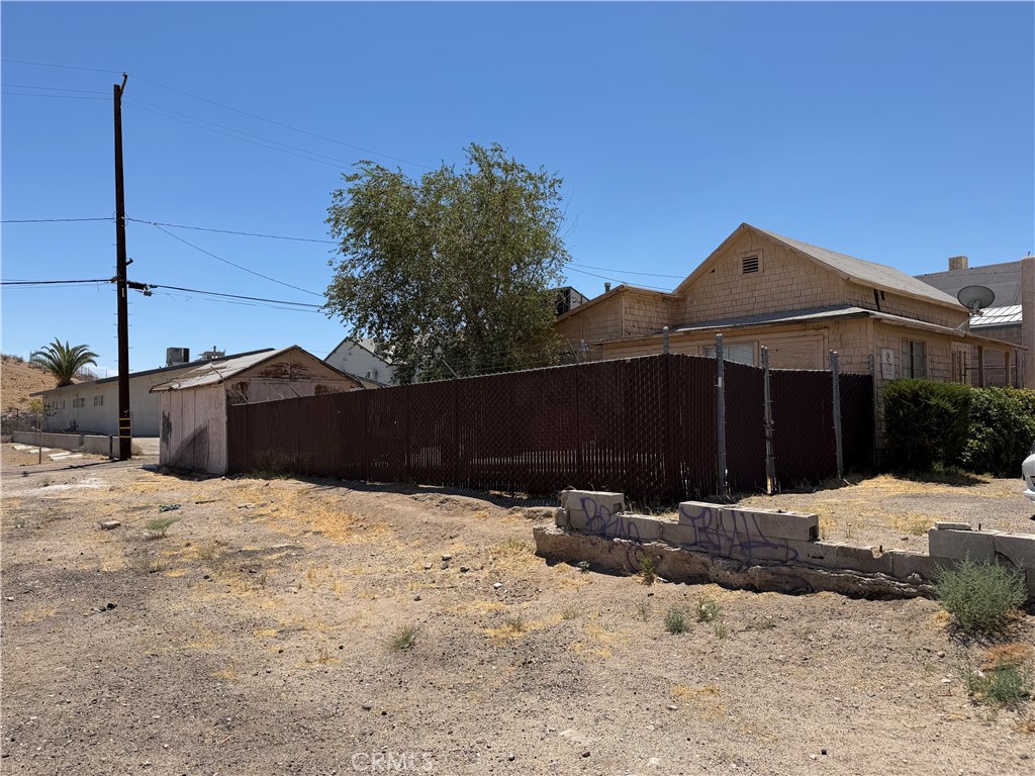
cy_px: 388
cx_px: 518
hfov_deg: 71.6
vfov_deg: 56.8
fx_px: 718
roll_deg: +0.3
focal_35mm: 24
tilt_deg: +2.7
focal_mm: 6.76
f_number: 1.78
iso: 80
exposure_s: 1/5714
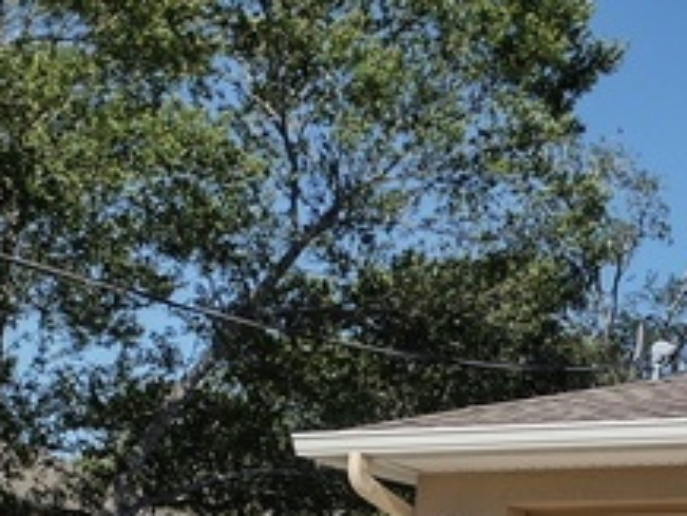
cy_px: 538
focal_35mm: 83
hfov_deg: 20.4
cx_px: 1012
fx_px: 1648
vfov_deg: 17.3
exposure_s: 1/2613
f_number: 1.7
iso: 100
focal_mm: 4.71
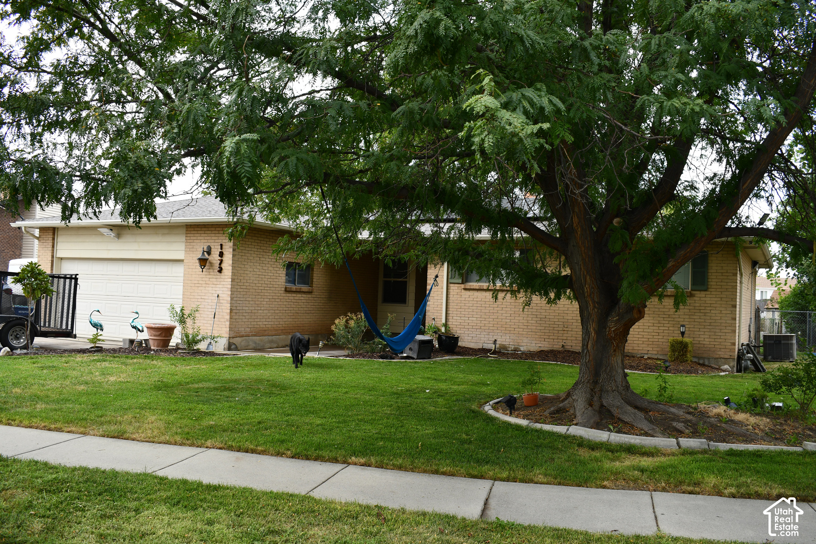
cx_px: 408
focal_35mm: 33
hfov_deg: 57.2
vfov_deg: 40.0
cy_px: 272
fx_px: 748
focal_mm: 22
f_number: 5.6
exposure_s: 1/125
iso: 180
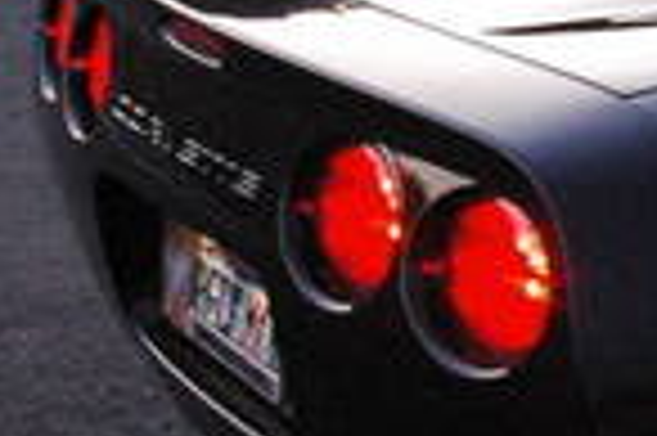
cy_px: 207
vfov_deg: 9.4
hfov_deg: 12.3
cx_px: 1359
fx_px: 2643
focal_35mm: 145
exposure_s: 1/5
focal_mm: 22
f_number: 5.6
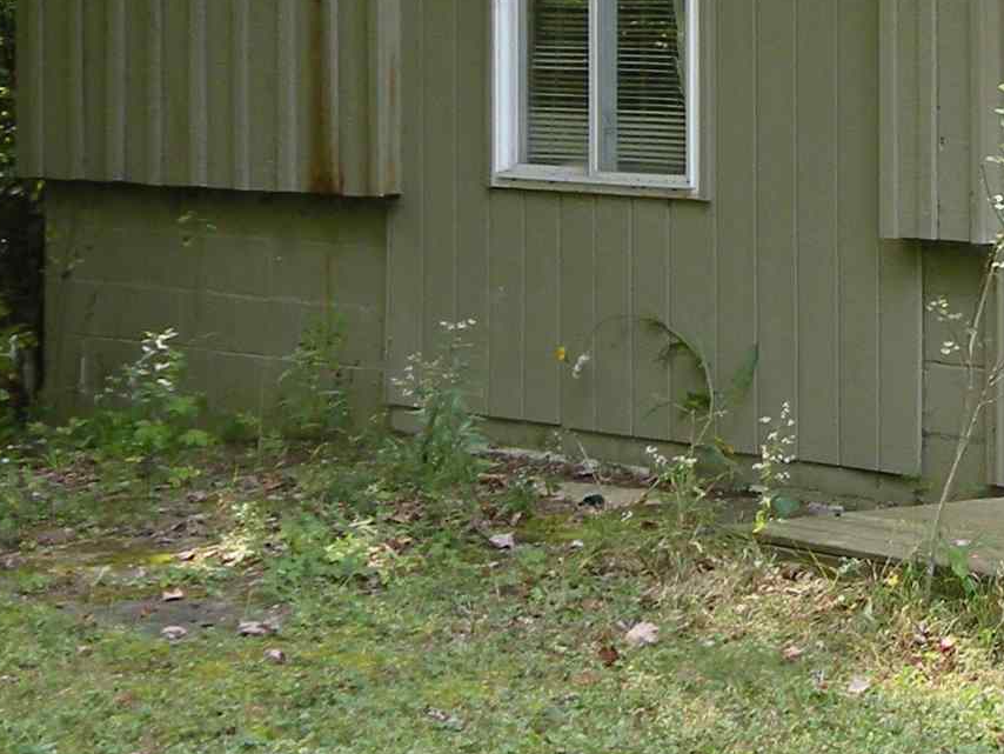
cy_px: 12
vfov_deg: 9.8
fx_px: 4381
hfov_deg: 12.6
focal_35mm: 151
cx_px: 1336
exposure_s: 1/96.3
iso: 64
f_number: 3.5
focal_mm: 7.4
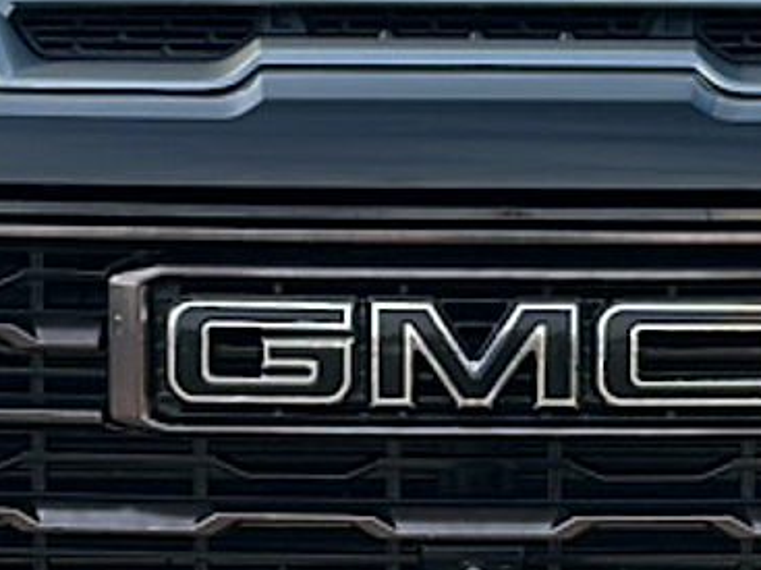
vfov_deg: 13.6
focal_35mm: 109
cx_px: 491
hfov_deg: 18.0
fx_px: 2395
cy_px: 336
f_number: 1.78
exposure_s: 1/1618
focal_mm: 6.86
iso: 80
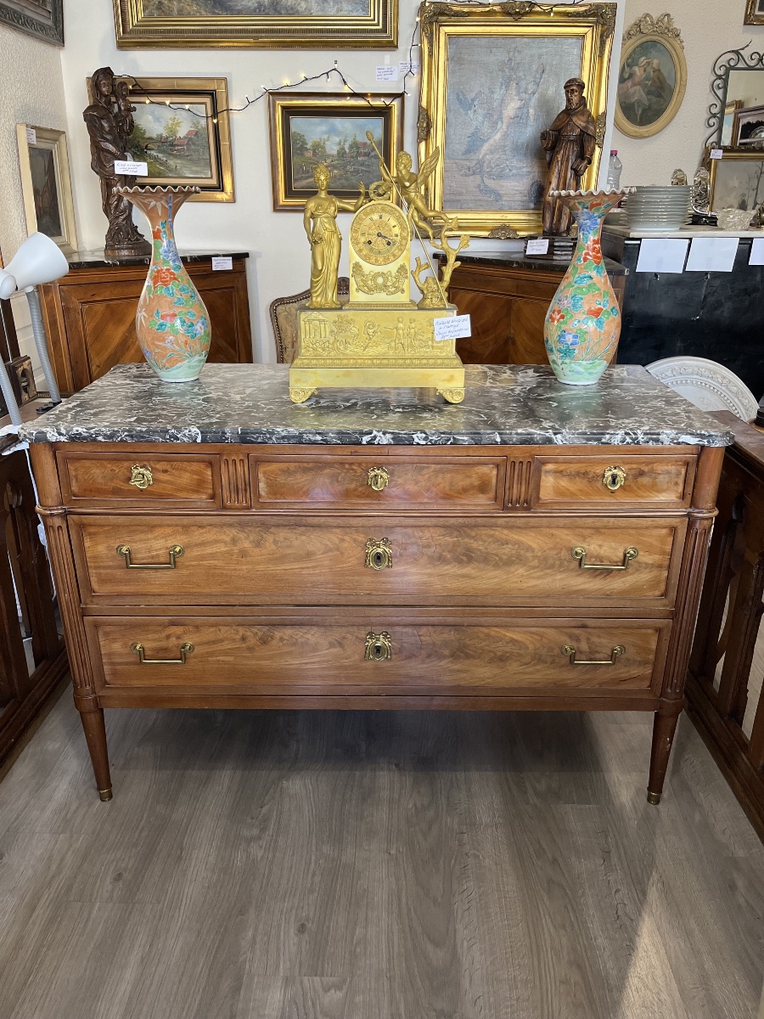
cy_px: 510
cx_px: 382
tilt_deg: -24.4
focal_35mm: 26
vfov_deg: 67.3
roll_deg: +0.0
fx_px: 765
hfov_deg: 53.1
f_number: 1.6
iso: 125
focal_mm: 5.1
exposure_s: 1/101
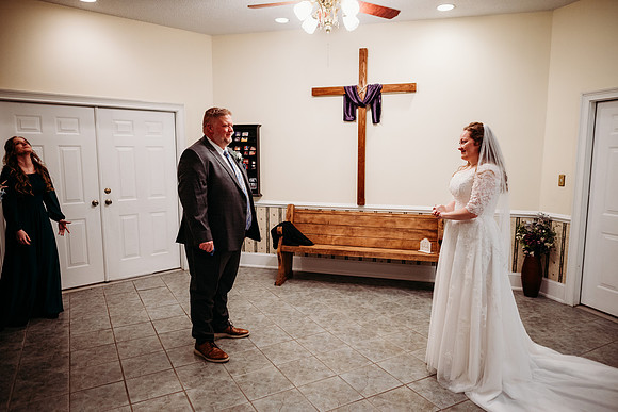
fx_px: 412
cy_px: 206
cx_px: 309
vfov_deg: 53.2
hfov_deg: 73.7
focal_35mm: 24
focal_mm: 24
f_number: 2.2
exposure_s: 1/200
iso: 1250
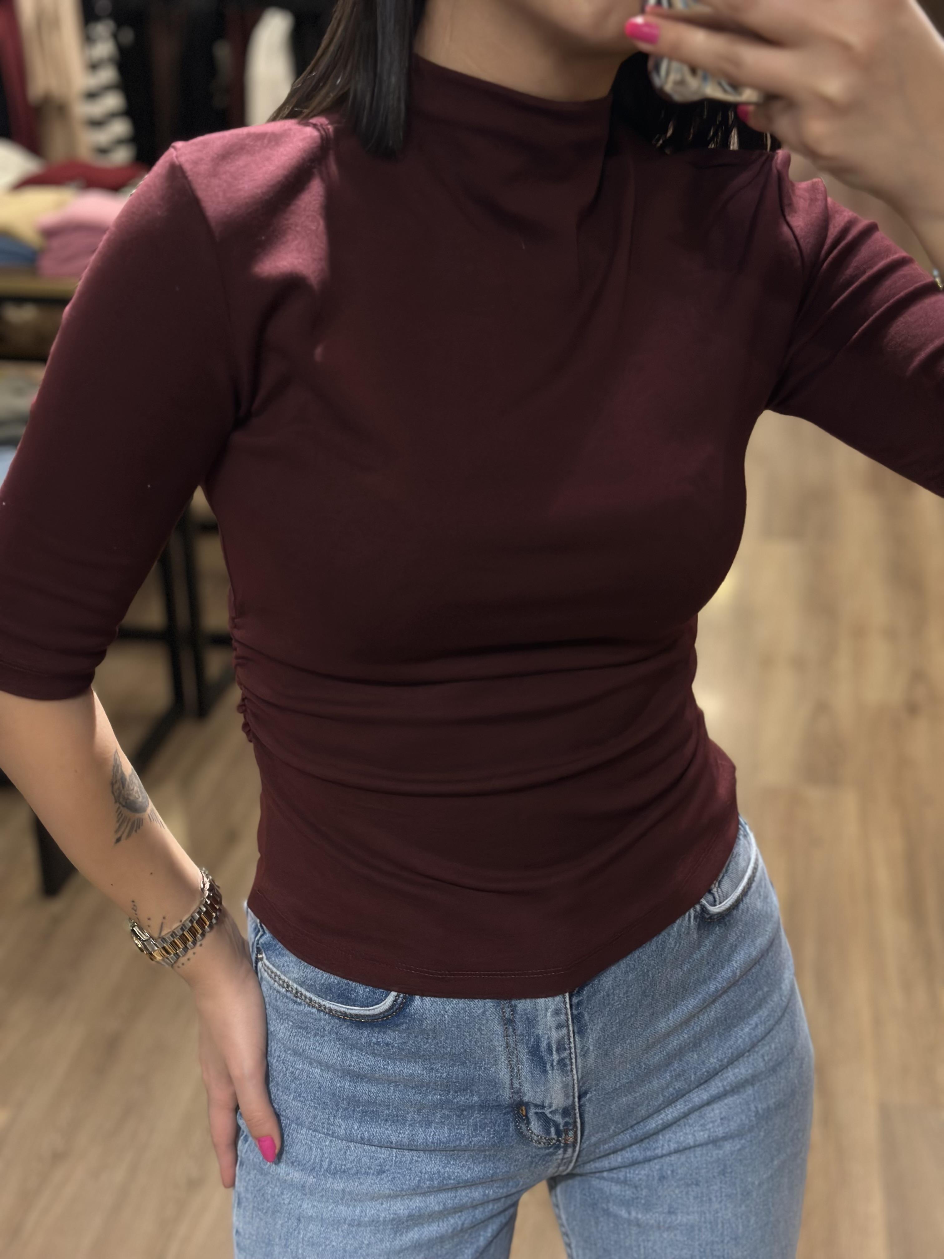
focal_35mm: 48
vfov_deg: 39.7
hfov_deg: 30.3
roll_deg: +0.2
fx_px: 1745
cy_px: 630
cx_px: 472
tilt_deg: -24.3
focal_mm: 6.86
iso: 160
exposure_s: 1/100
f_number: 1.78
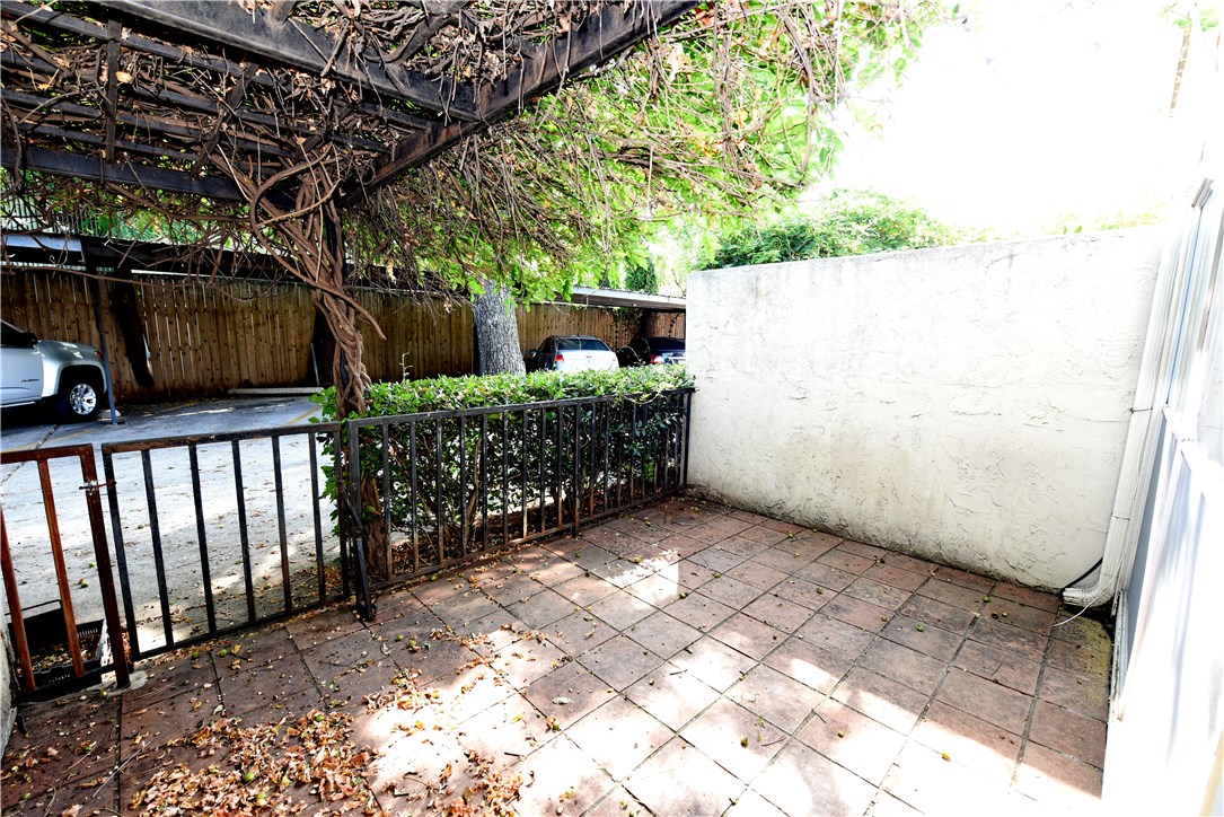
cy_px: 408
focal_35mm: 15
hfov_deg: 100.4
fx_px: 510
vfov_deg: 77.4
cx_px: 612
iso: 560
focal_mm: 15
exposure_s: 1/60
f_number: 5
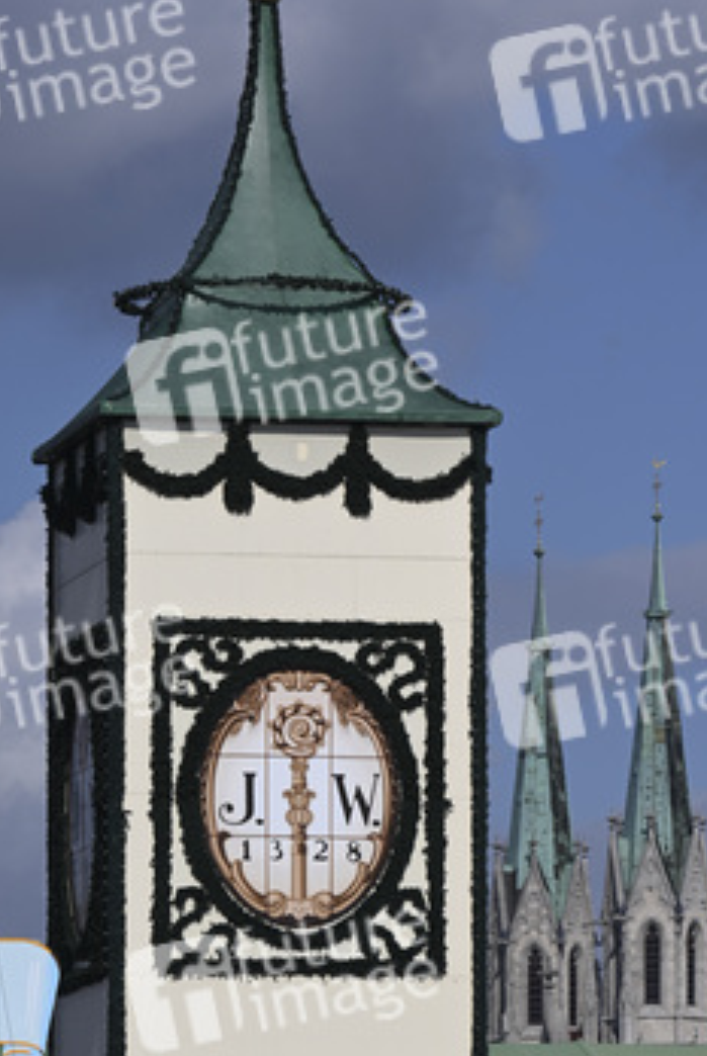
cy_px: 525
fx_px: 9339
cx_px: 372
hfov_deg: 4.3
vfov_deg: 6.5
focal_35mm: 318
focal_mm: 185
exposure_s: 1/1250
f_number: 6.3
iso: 100
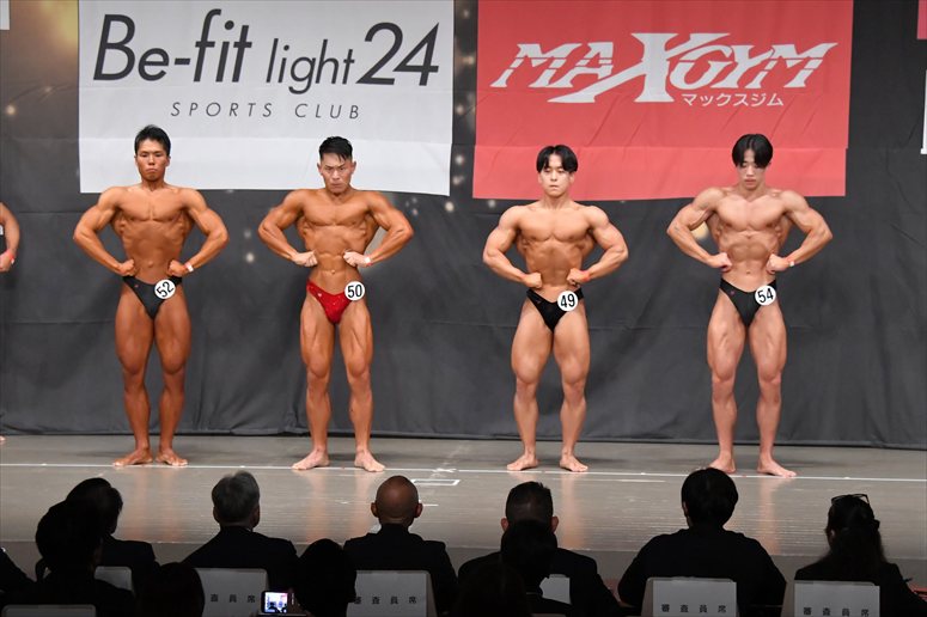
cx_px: 464
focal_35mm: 138
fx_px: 3552
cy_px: 308
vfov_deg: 9.9
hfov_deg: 14.9
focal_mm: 92
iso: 6400
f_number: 5.6
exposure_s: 1/400
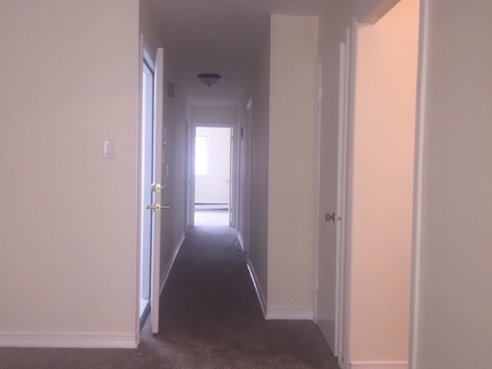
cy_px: 184
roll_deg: +0.7
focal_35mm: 30
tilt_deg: -2.8
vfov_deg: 46.8
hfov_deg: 60.0
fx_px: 426
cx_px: 238
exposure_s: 1/30
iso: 125
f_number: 2.2
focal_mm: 4.15
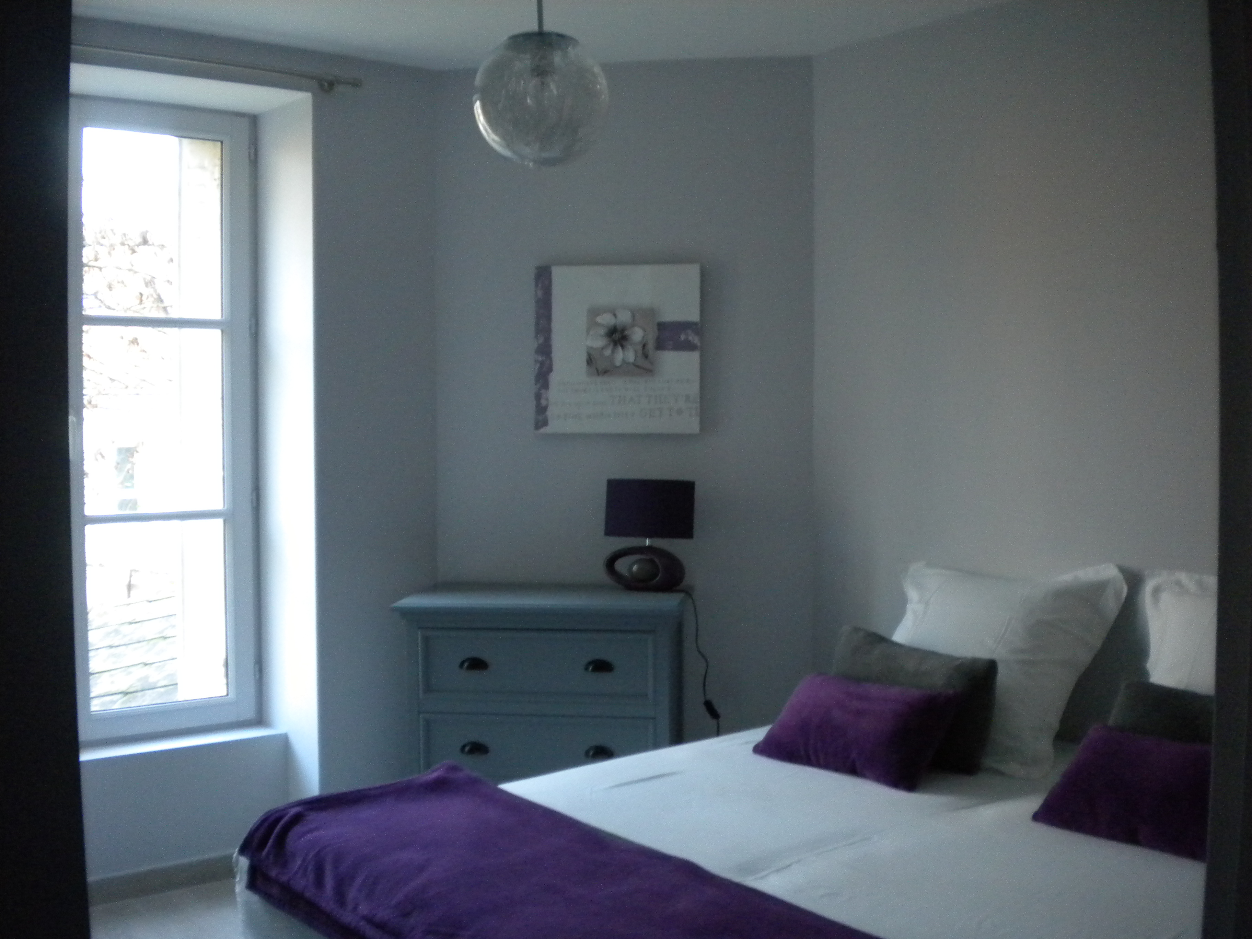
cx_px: 626
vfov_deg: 40.7
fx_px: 1266
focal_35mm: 35
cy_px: 470
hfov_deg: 52.6
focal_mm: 6.3
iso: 400
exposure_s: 1/41.7
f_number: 3.1
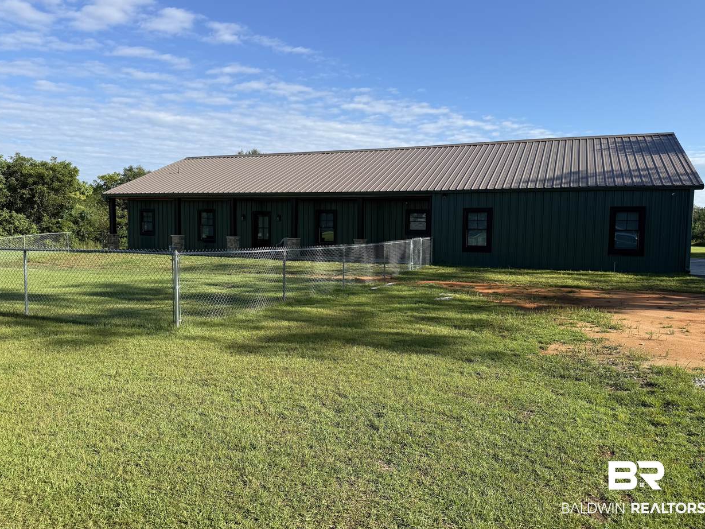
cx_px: 361
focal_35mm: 25
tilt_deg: -4.3
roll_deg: -1.1
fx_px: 509
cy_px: 266
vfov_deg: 54.9
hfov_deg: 69.4
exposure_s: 1/3425
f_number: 1.78
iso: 80
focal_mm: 6.76
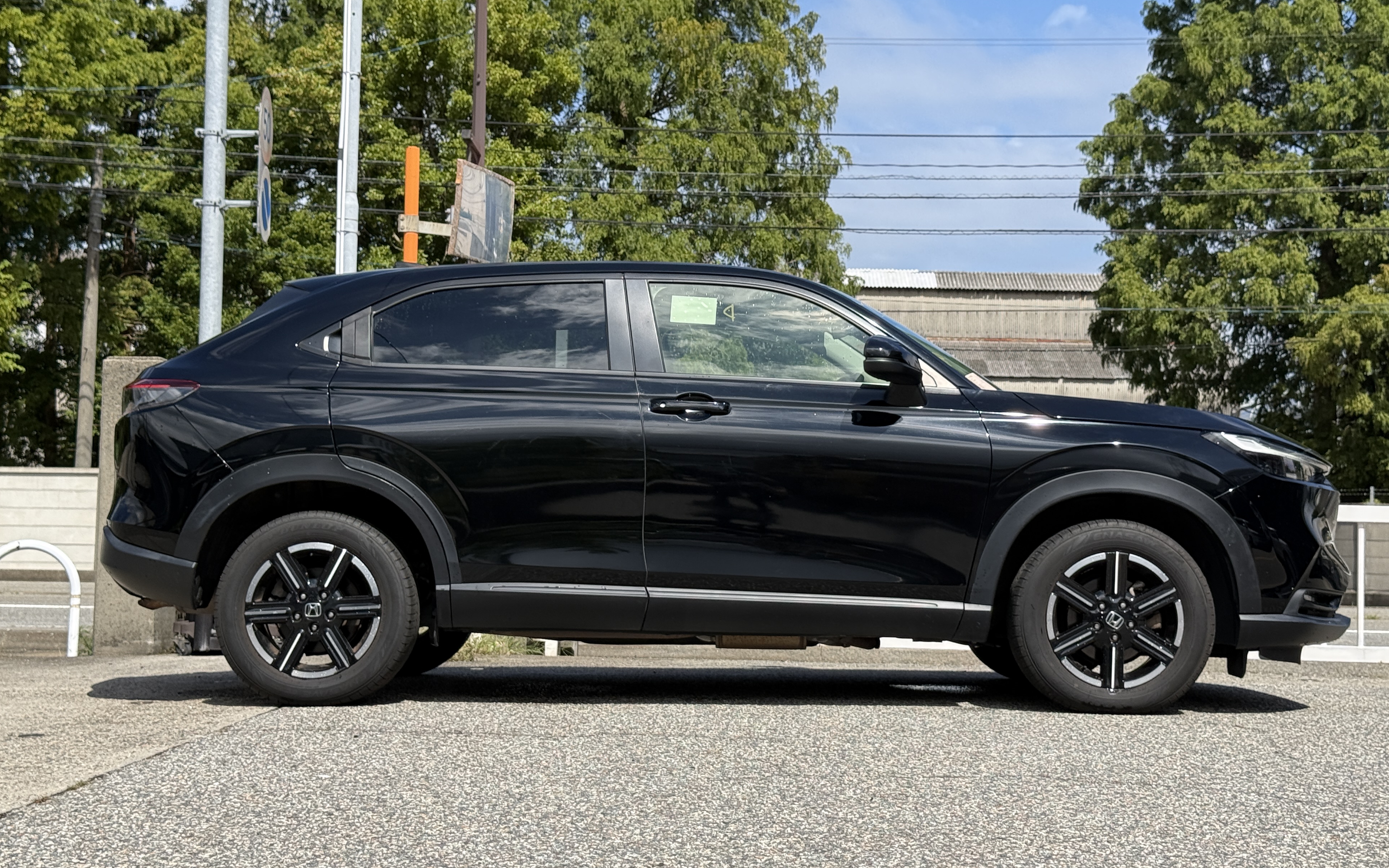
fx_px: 2006
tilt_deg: +3.6
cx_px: 713
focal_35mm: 53
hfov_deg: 38.2
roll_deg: -0.9
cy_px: 435
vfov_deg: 24.4
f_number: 1.78
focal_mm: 6.76
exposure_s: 1/3891
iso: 64
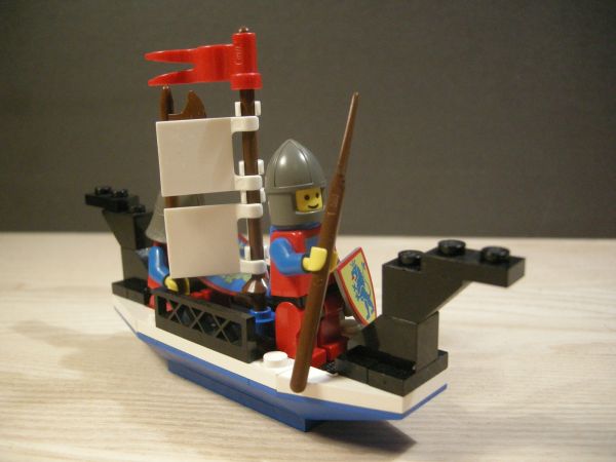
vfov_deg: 39.7
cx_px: 308
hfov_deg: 51.4
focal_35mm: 36
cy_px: 231
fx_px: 641
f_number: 2.7
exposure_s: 1/55.7
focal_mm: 7.5
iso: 400
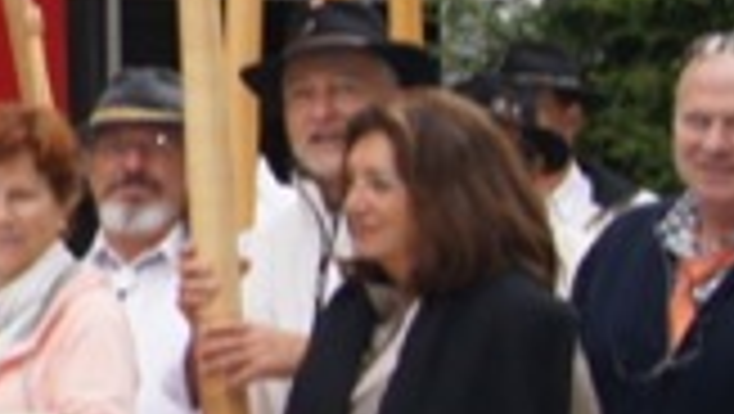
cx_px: -950
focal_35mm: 217
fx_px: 4227
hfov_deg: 9.1
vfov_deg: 5.6
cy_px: 92
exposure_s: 1/160
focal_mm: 22
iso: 200
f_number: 5.6
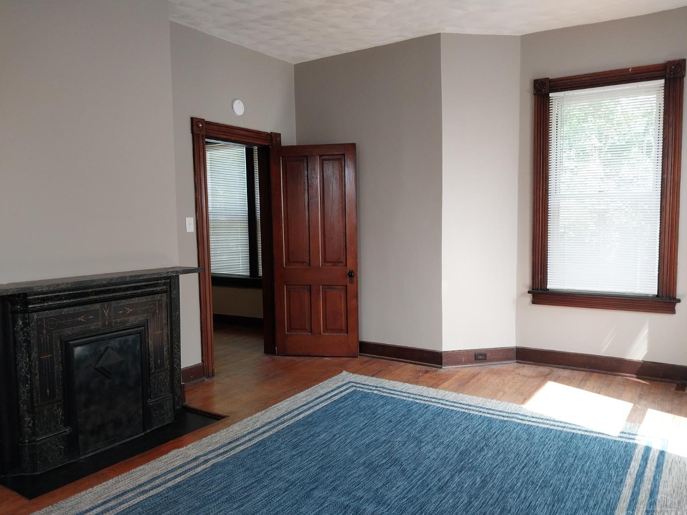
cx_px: 340
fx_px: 536
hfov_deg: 65.3
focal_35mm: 27
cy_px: 265
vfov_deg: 51.3
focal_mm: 4
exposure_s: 1/60
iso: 100
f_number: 1.8
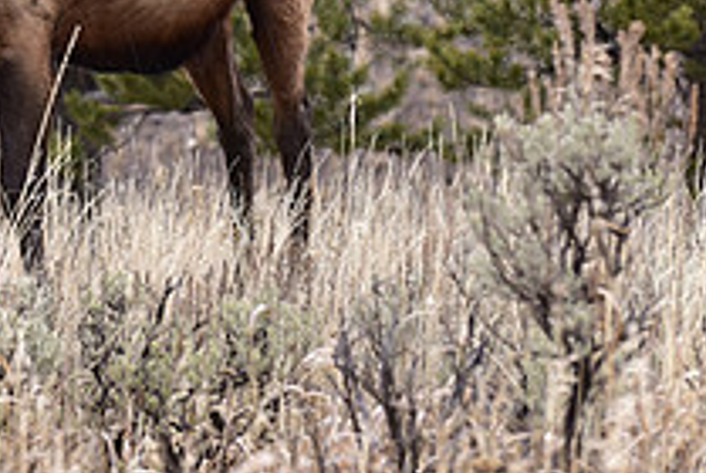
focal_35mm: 305
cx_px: -91
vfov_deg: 4.5
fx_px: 5990
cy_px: -177
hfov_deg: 6.7
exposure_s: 1/80
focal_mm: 110
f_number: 6.3
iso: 1000
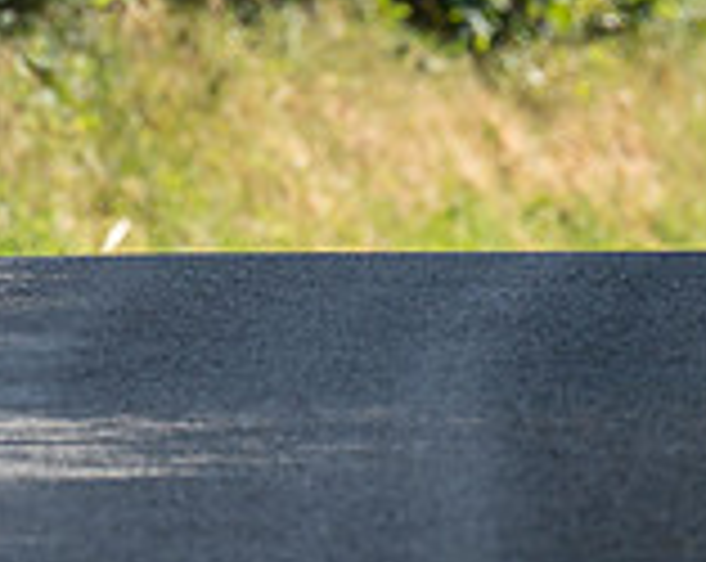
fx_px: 33933
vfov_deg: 0.9
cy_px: 176
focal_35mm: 1627
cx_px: -336
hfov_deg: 1.2
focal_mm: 242
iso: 200
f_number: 4
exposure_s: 1/1000
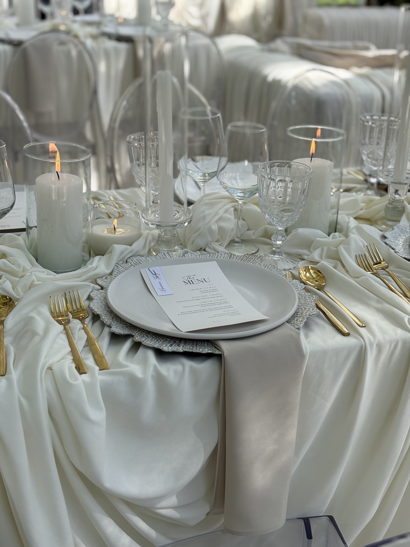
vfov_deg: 36.8
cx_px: 205
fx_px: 821
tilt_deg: -24.6
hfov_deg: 28.0
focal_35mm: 52
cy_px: 274
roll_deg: -2.1
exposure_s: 1/747
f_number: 1.6
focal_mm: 5.96
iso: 50
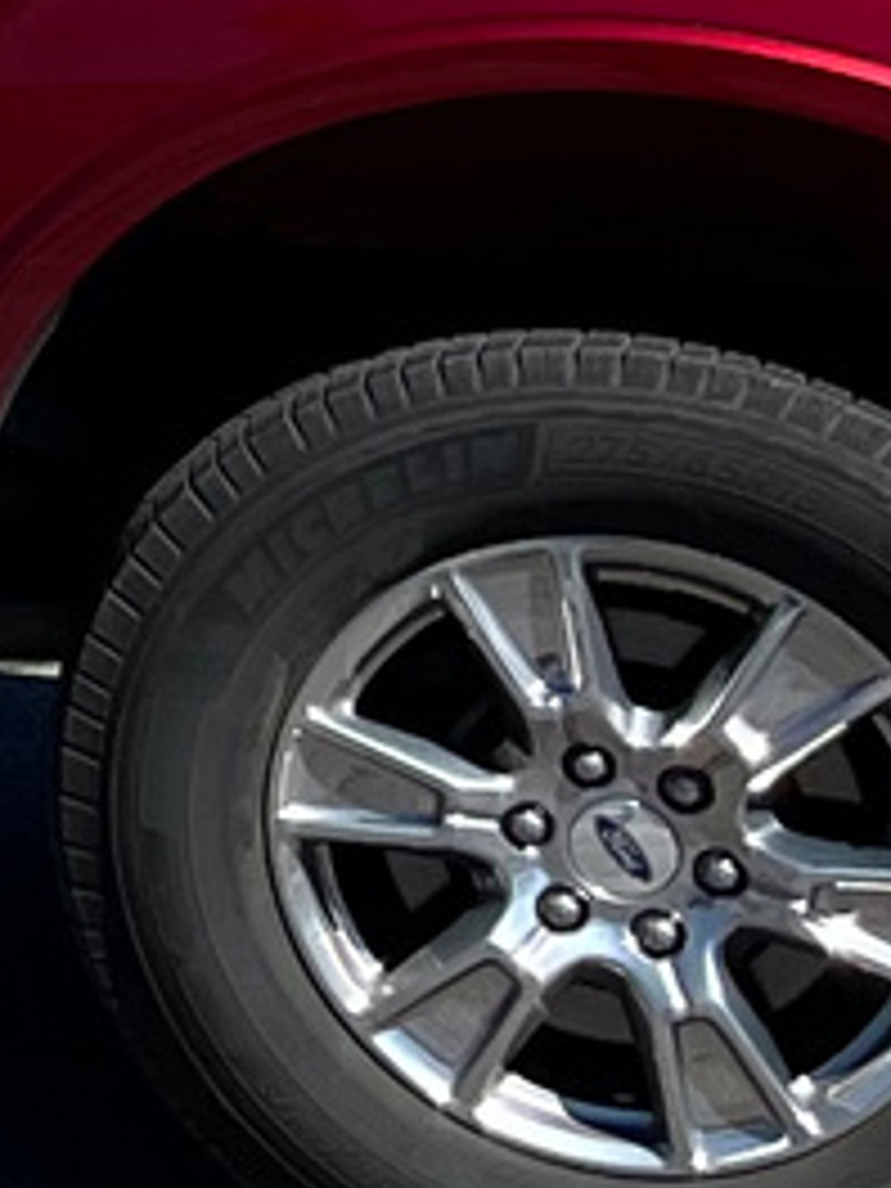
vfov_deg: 9.3
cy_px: -1089
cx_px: -3402
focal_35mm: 202
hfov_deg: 5.6
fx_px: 6933
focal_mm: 5.1
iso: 50
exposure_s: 1/4149
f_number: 1.6
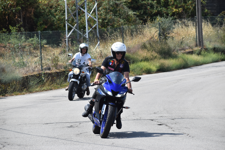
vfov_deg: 6.8
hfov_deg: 10.2
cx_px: 112
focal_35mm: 202
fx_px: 1266
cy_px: 75
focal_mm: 135
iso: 400
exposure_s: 1/1600
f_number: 6.3
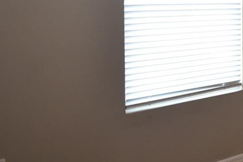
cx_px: 381
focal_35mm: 53
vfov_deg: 24.5
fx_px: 358
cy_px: 6
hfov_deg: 25.7
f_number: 4
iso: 800
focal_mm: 10
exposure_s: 1/60
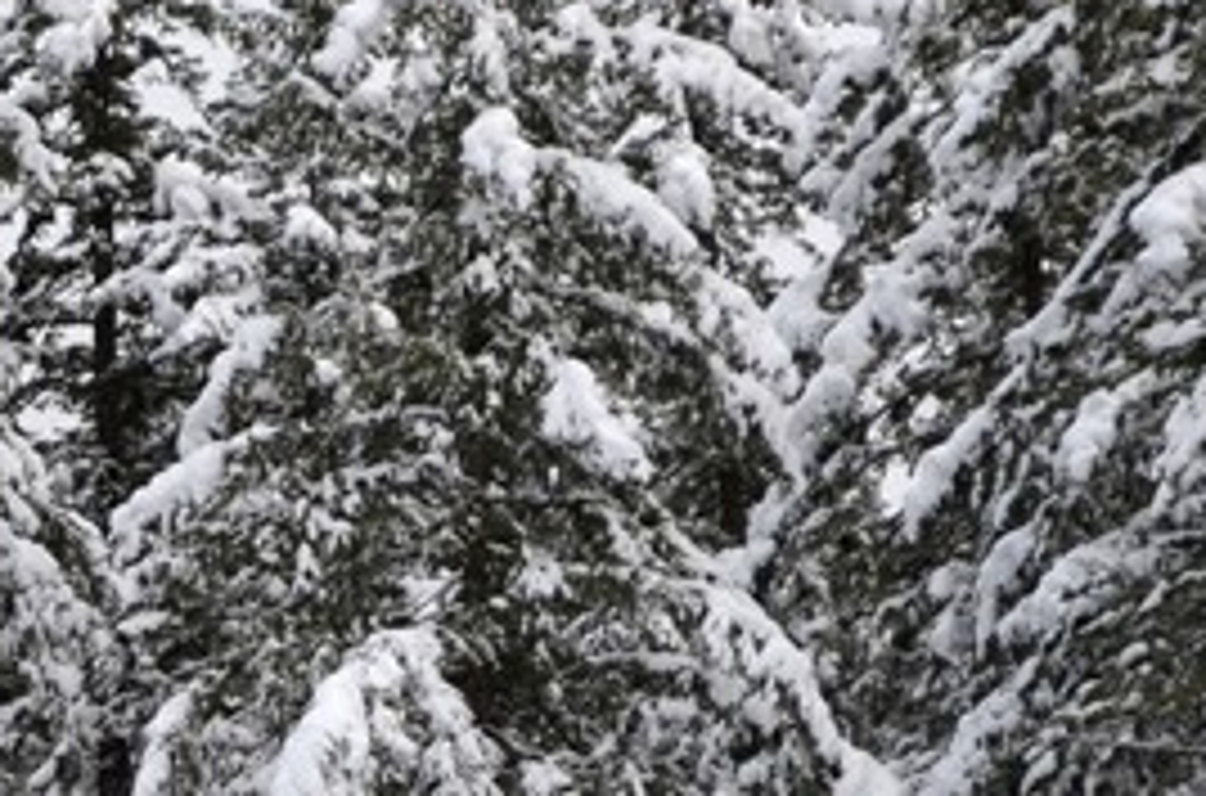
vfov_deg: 4.4
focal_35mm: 305
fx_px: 10187
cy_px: 1342
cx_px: -641
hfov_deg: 6.7
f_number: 7.1
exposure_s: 1/200
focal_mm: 50
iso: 200
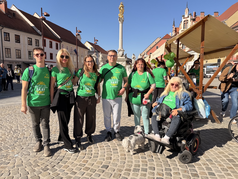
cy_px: 90
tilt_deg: -7.0
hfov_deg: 71.6
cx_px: 119
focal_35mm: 24
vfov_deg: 56.8
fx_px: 165
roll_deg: +0.0
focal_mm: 6.76
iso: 80
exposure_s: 1/4673
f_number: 1.78
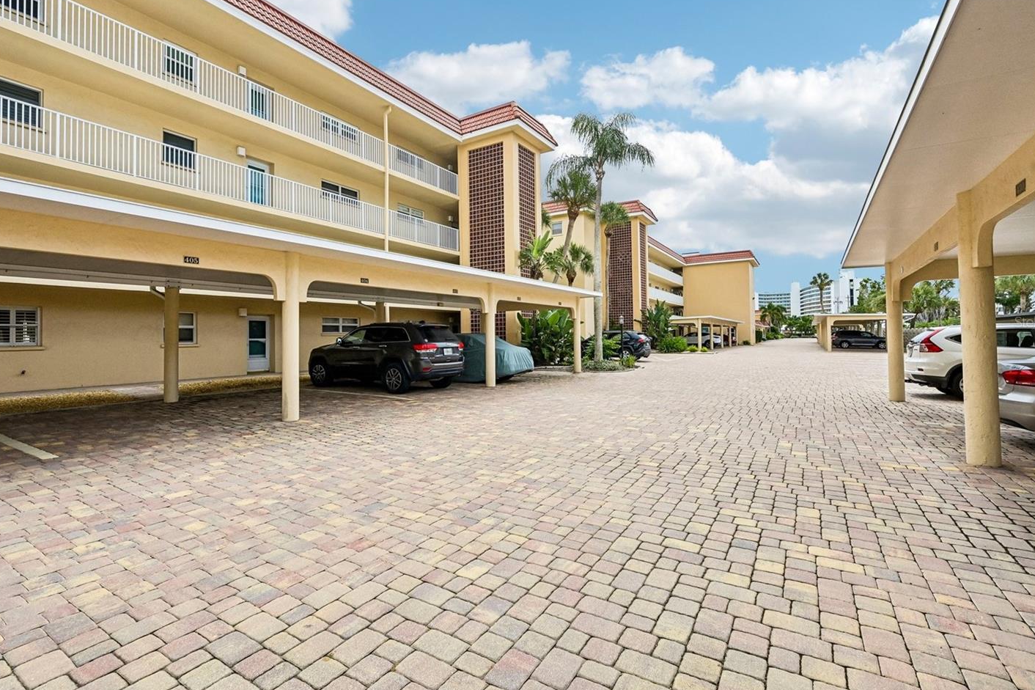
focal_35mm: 17
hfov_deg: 93.2
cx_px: 493
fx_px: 489
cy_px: 322
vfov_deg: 70.3
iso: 400
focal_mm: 15
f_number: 8
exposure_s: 1/1000
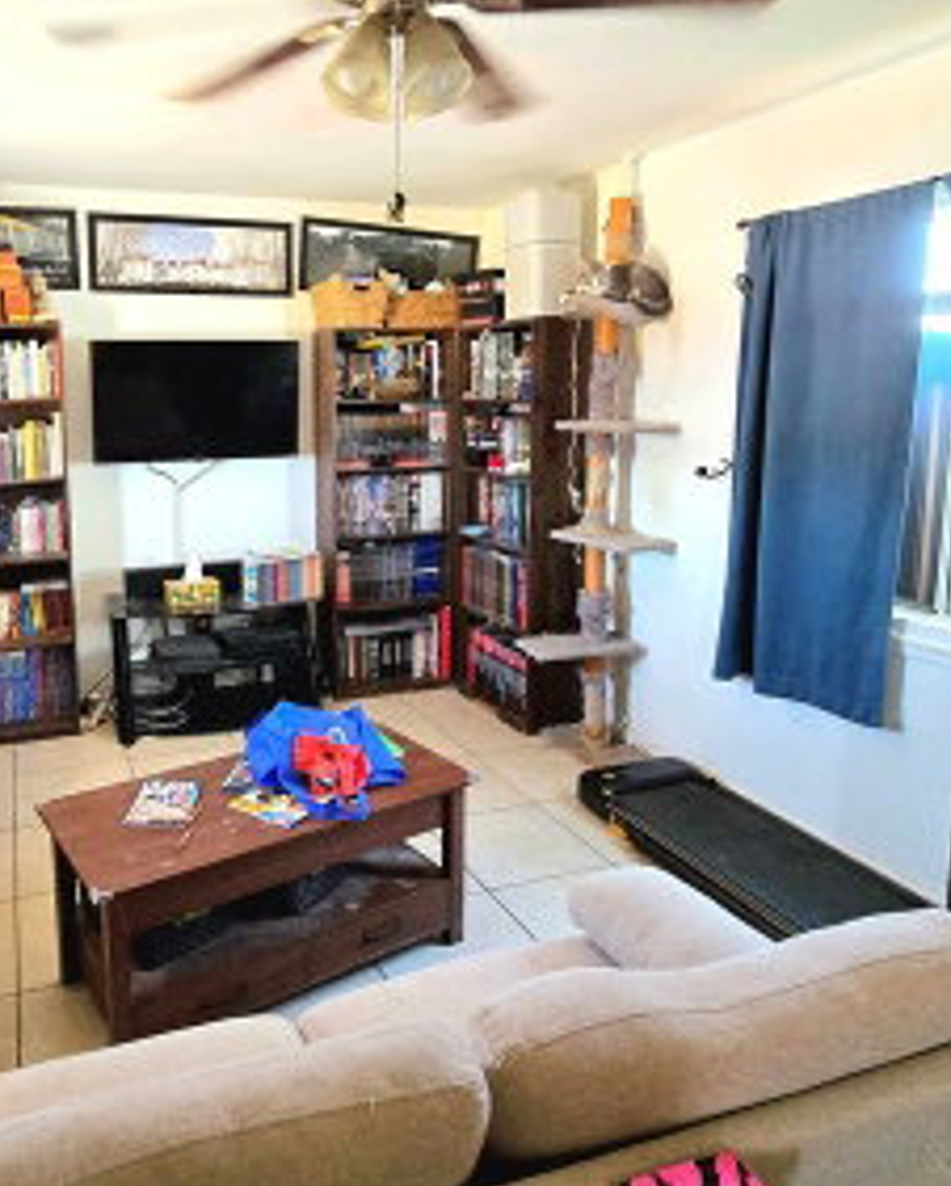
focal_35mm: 23
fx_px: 808
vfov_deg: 72.1
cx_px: 316
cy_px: 500
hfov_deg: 59.5
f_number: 2.2
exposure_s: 1/101
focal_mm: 2.2
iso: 640
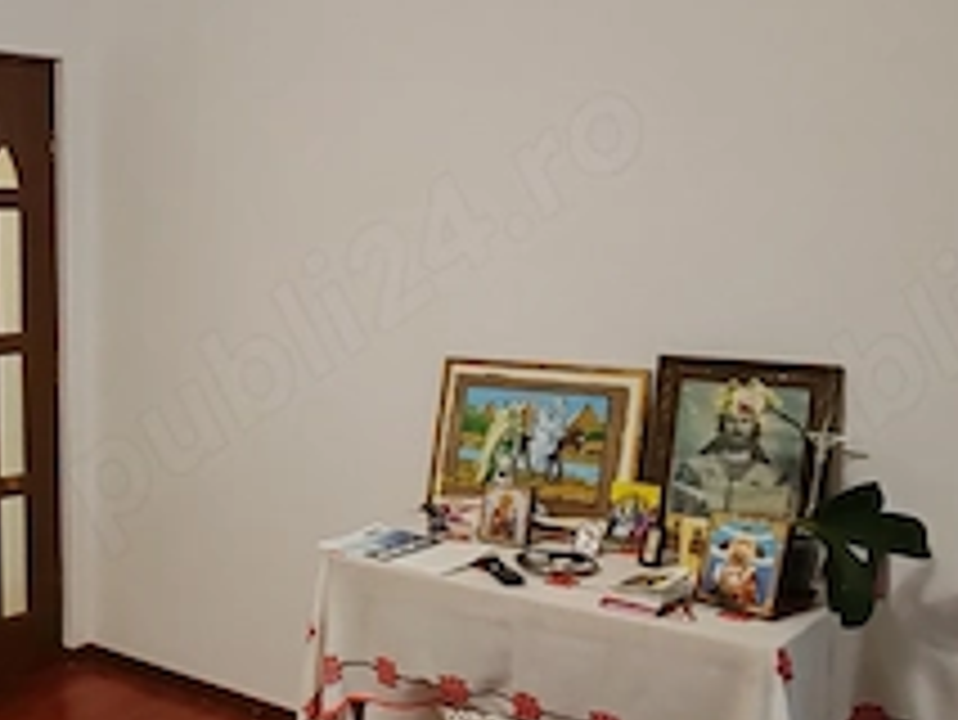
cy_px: 356
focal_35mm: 45
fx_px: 1246
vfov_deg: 32.2
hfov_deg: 38.2
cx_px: 36
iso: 400
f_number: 2.2
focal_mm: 1.96
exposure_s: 1/25
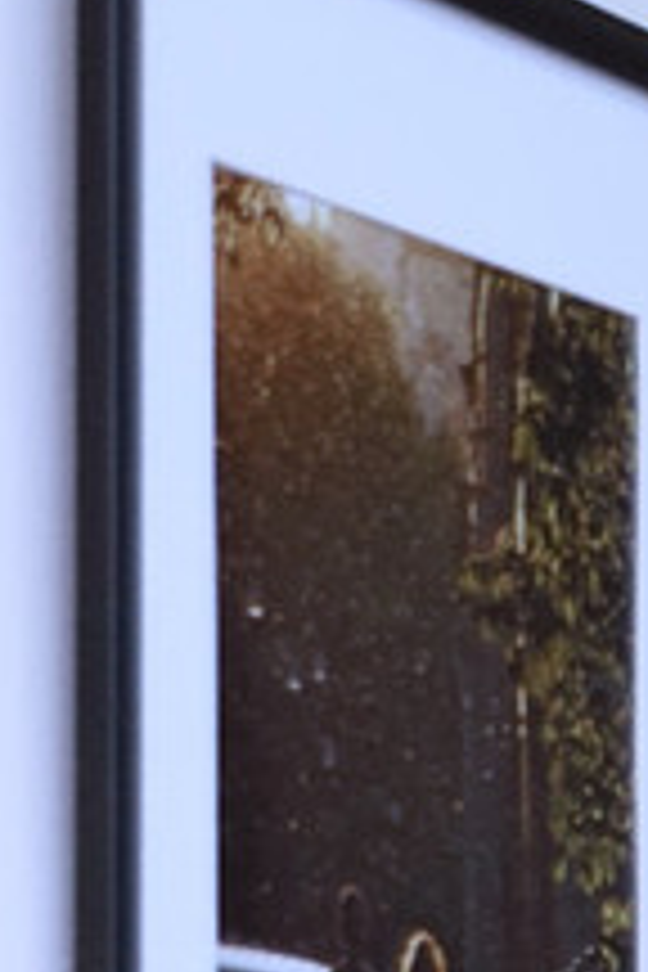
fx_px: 7589
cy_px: 1562
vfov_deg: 7.2
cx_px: 1310
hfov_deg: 4.8
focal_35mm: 281
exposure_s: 1/80
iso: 640
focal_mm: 45
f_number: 4.5
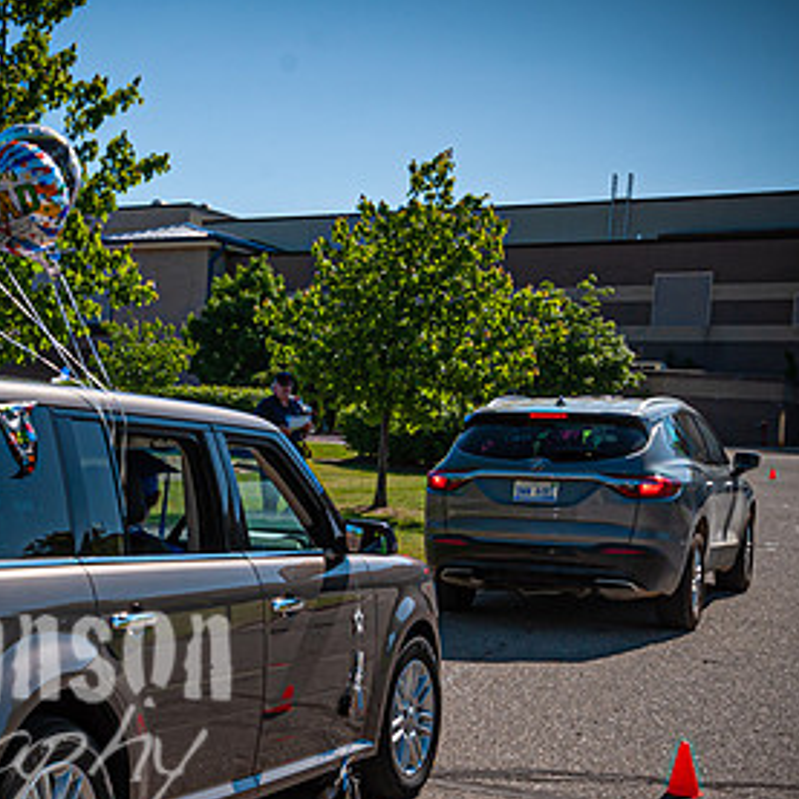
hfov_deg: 26.0
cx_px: 13
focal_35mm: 63
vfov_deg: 27.2
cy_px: 520
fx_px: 1645
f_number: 10
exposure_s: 1/400
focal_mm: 22
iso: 200
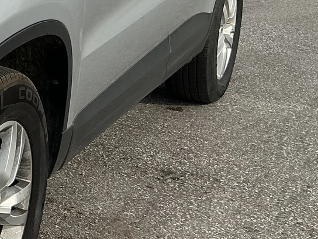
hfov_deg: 16.7
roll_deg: -2.3
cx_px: -210
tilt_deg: -12.3
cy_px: 16
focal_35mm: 103
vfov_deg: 14.2
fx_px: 946
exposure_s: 1/1675
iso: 25
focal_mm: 3
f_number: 1.8
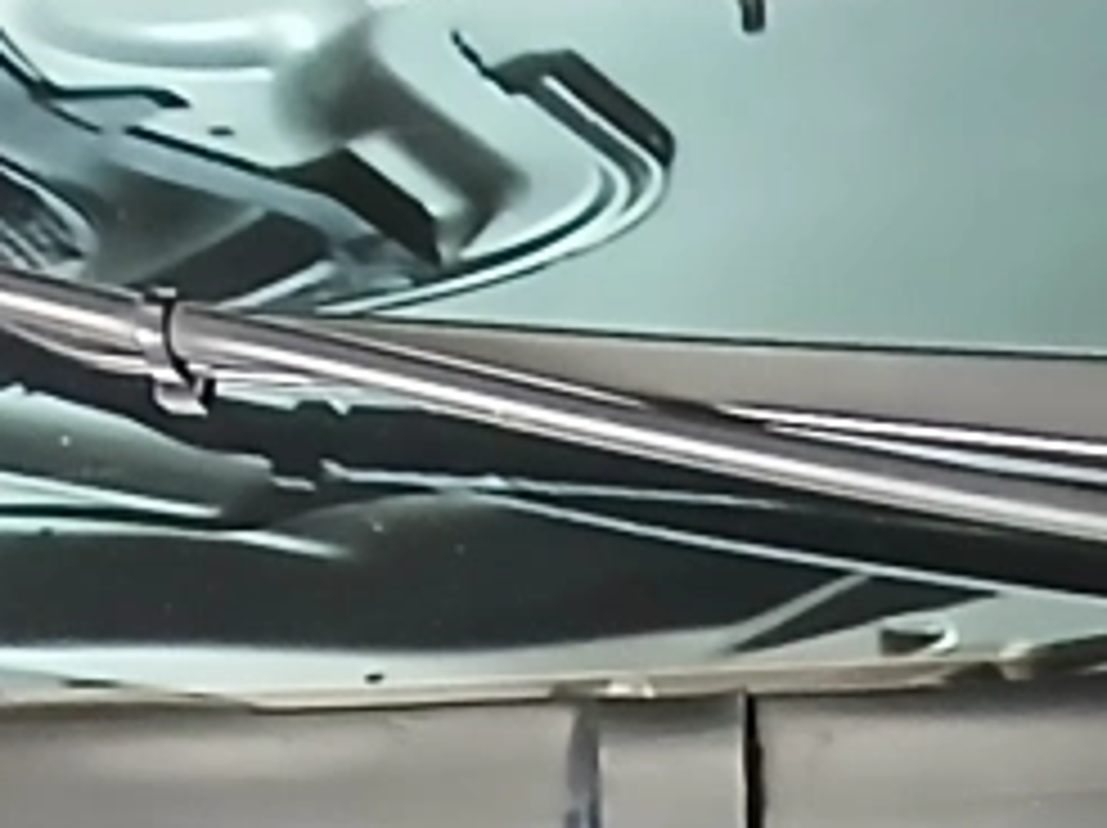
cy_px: 2331
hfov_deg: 9.3
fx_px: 6485
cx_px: 1971
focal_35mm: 203
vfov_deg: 6.7
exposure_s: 1/25
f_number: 1.8
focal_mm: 3.98
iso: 400
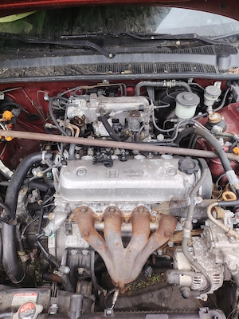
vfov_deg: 71.6
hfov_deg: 56.8
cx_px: 120
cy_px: 160
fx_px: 221
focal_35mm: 24
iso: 106
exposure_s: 1/100
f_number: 1.75
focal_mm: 5.25
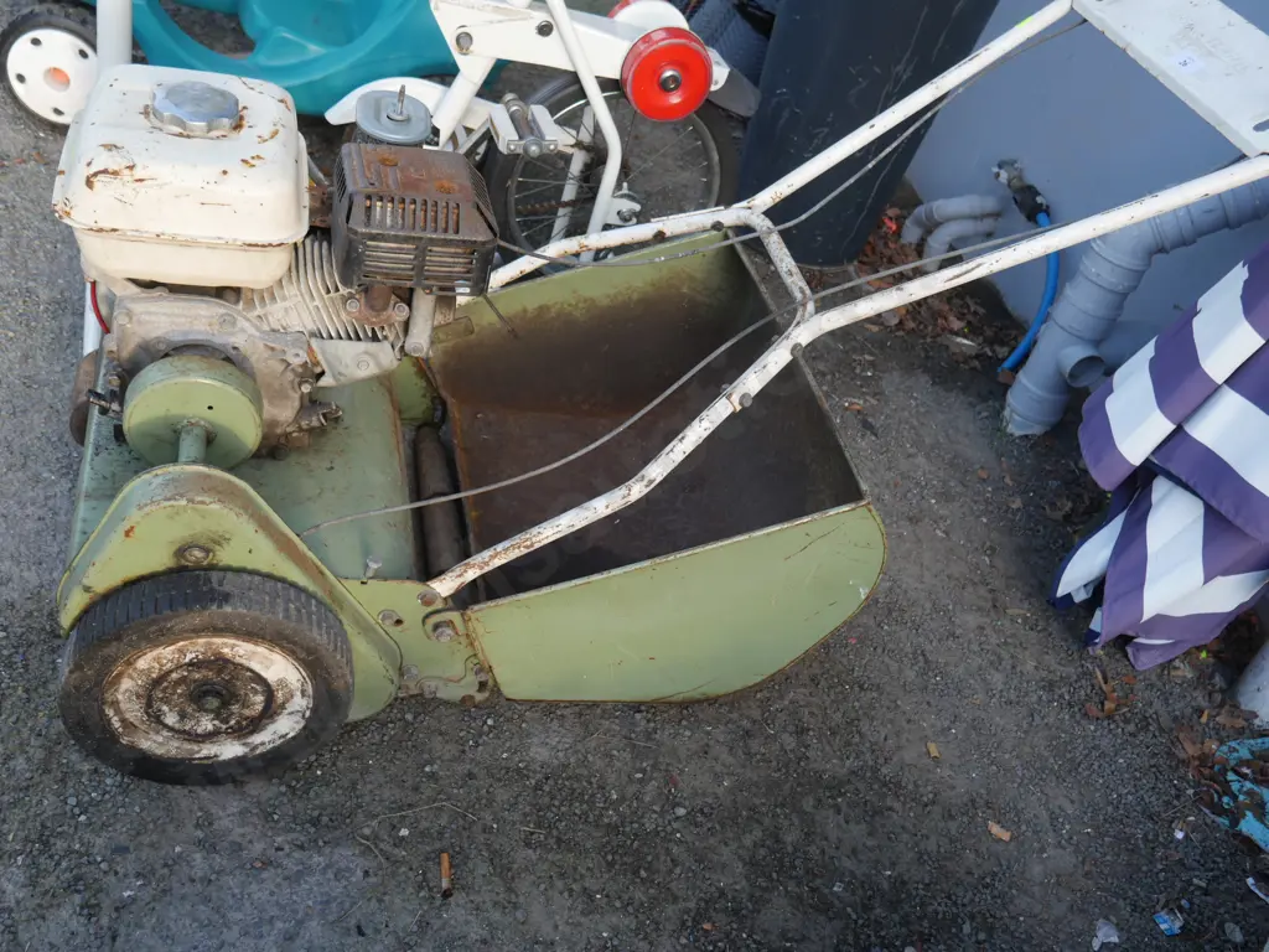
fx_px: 1246
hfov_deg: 54.0
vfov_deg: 41.8
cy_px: 476
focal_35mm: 34
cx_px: 634
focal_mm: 17
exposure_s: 1/125
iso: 200
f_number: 4
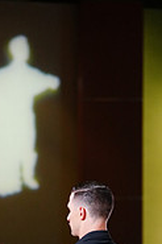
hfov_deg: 4.6
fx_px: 2035
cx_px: -2
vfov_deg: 6.8
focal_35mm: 301
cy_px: 361
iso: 2000
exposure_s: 1/400
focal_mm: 96
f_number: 2.8
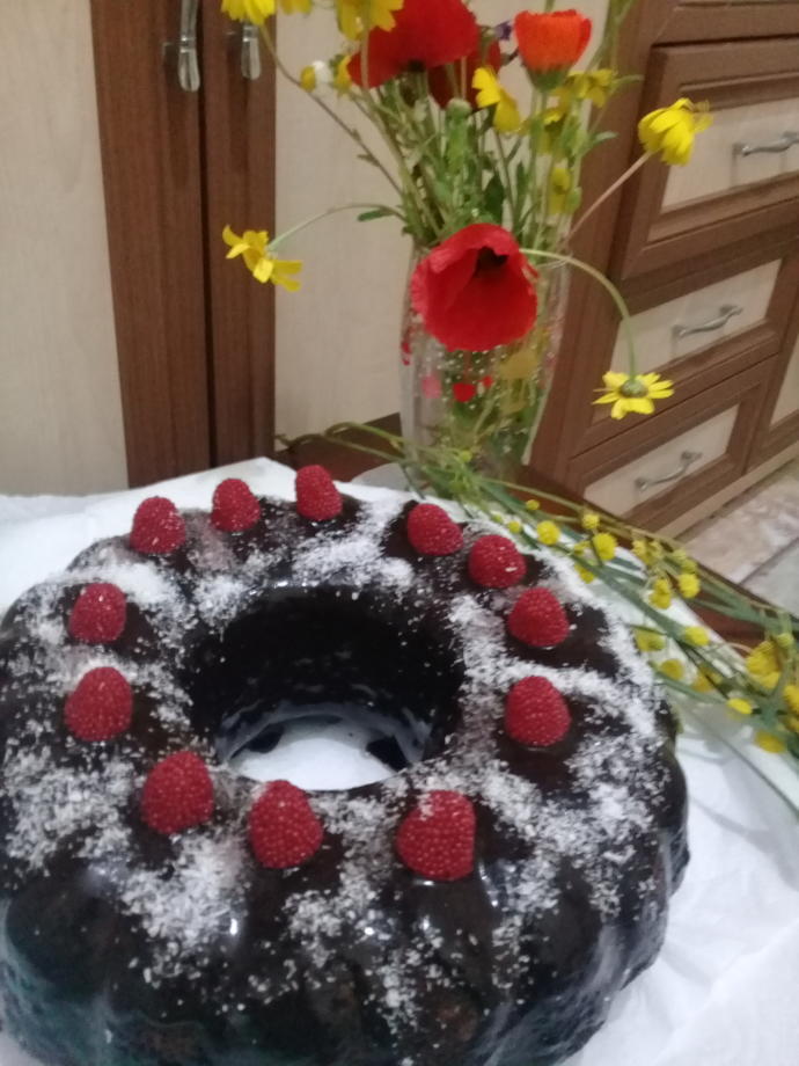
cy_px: 533
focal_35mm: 31
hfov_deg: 45.4
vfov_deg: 58.4
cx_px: 400
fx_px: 954
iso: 640
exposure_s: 1/17
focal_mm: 3.3
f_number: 2.2
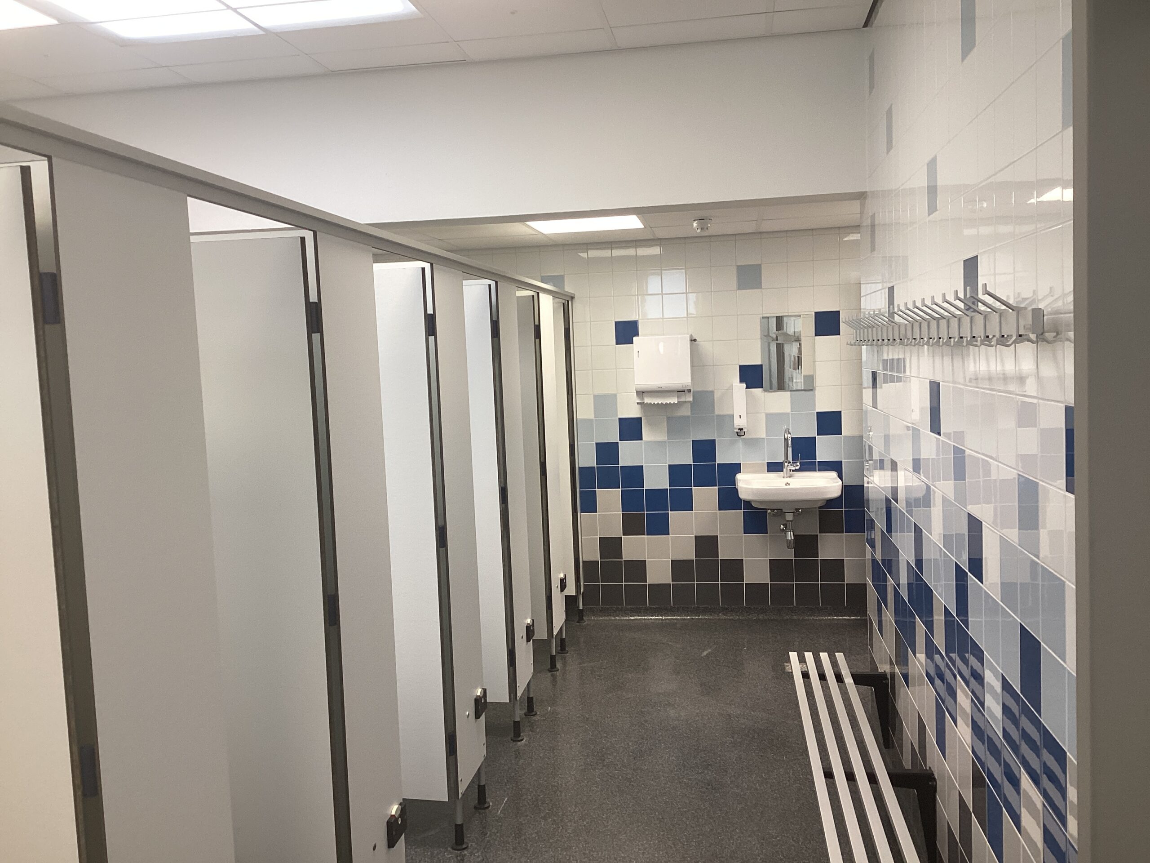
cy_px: 432
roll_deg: +2.9
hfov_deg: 58.4
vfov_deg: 45.4
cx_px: 575
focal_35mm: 31
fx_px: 1030
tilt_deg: -5.3
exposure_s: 1/60
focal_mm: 3.3
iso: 80
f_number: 2.4
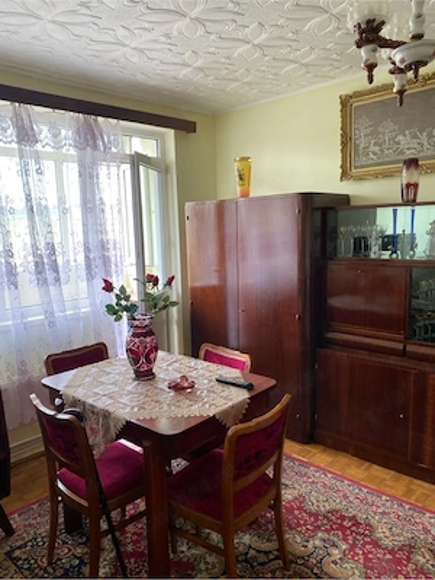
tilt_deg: -5.4
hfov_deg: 53.1
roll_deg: +2.4
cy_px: 290
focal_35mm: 26
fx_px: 436
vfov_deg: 67.3
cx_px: 218
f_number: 1.8
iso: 125
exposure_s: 1/121
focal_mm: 4.25
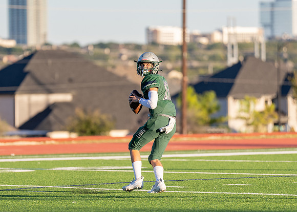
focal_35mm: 375
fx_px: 3162
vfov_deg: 3.8
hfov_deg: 5.4
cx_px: 127
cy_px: 110
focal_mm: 200
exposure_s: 1/1250
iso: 160
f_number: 2.8
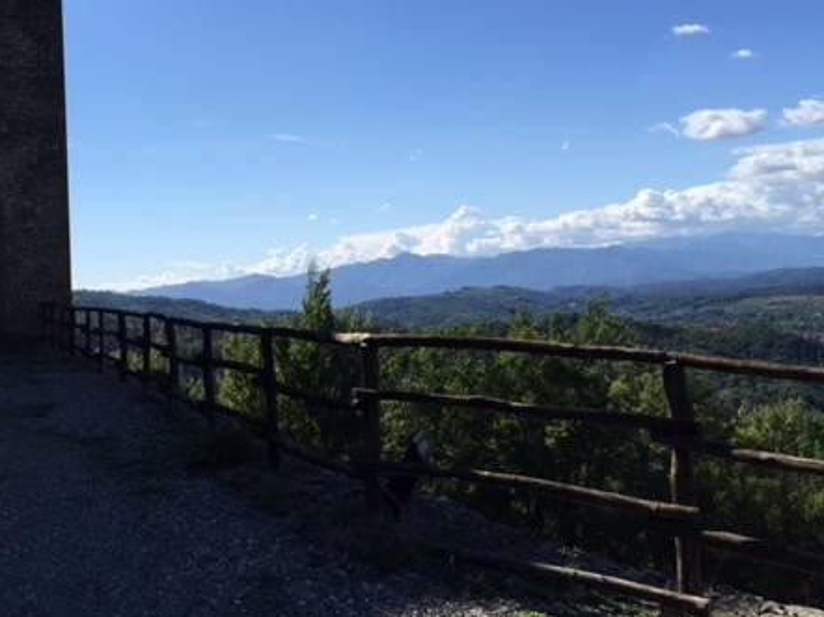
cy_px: 194
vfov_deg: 33.9
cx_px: 291
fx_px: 999
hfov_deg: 44.3
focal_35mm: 42
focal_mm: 4.15
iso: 32
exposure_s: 1/2639
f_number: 2.2
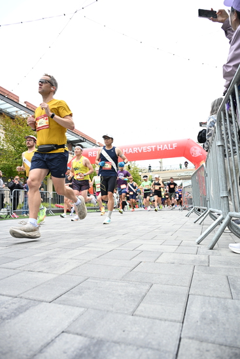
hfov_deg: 53.2
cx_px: 120
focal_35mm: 24
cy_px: 180
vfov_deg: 73.7
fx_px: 240
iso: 2000
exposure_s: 1/640
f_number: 4
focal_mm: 24
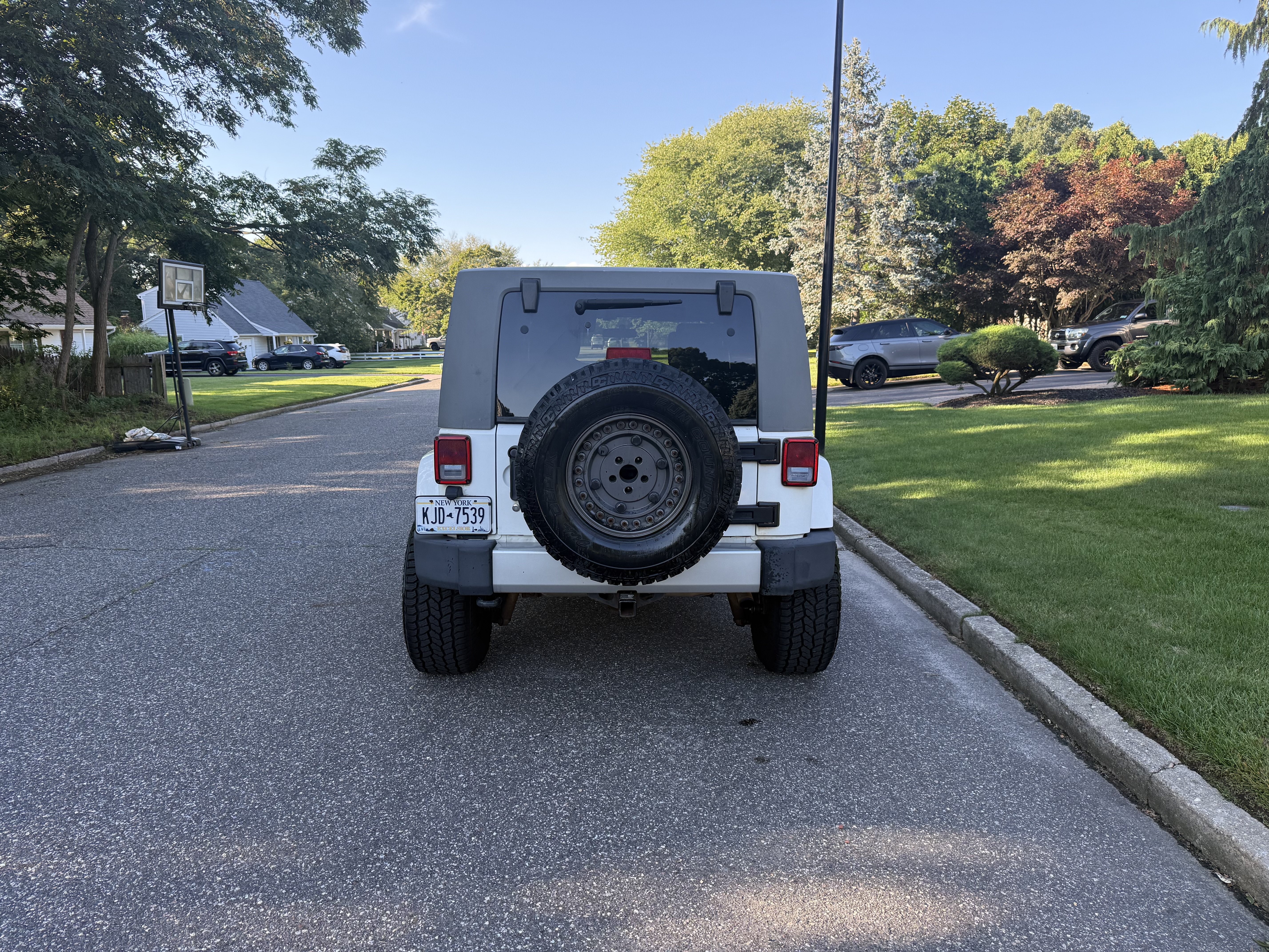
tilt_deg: -8.5
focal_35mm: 24
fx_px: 880
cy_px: 476
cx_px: 634
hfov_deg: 71.6
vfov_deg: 56.8
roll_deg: +1.1
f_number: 1.78
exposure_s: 1/637
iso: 100
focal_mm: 6.76
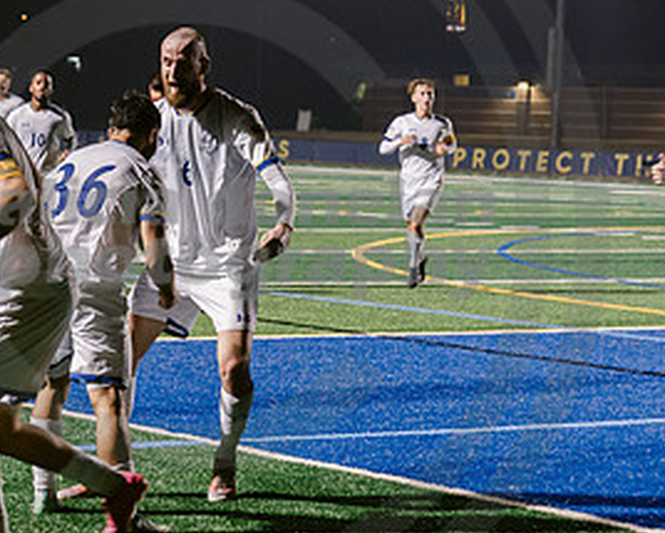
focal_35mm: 142
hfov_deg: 13.5
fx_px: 2798
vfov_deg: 10.9
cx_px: 169
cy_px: 229
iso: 2500
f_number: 4.5
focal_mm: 70
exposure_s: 1/200
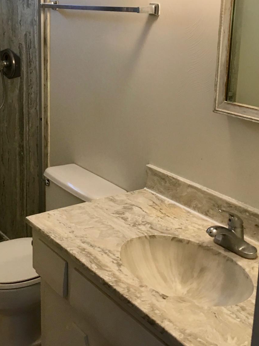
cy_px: 120
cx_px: 60
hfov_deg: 28.1
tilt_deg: -15.7
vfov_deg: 37.1
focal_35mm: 51
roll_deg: +0.9
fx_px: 509
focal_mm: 4.15
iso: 80
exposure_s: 1/30
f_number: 2.2
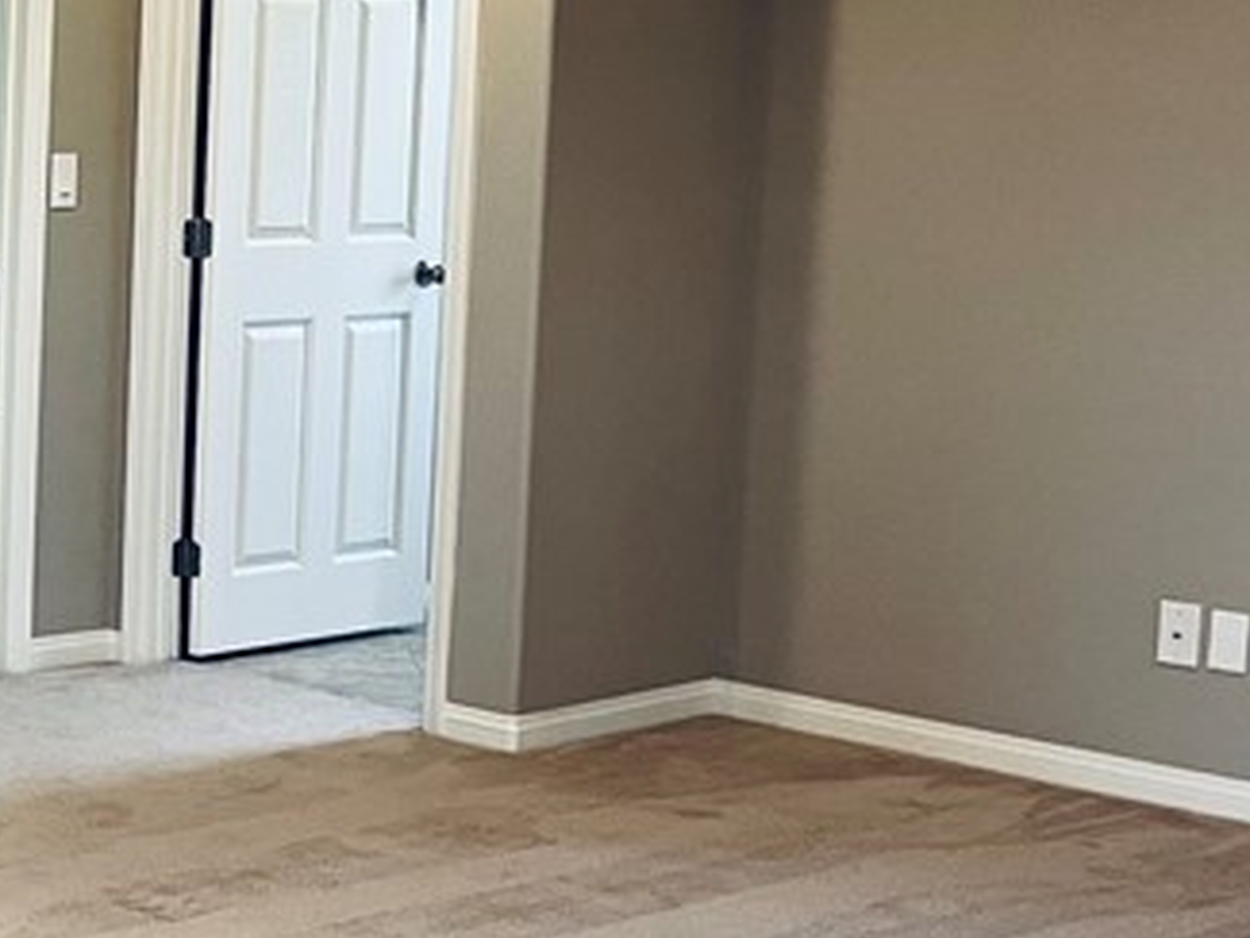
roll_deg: -1.1
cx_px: -273
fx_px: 2962
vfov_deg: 18.0
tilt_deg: -6.5
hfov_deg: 21.9
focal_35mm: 82
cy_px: 392
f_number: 1.6
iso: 100
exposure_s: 1/60
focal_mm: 5.1
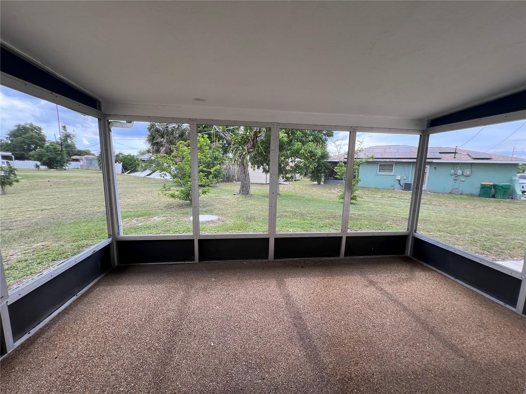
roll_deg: -1.0
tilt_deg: -9.5
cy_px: 197
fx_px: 198
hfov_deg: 106.2
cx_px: 263
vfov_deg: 89.9
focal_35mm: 13
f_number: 1.8
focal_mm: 1.57
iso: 32
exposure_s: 1/174
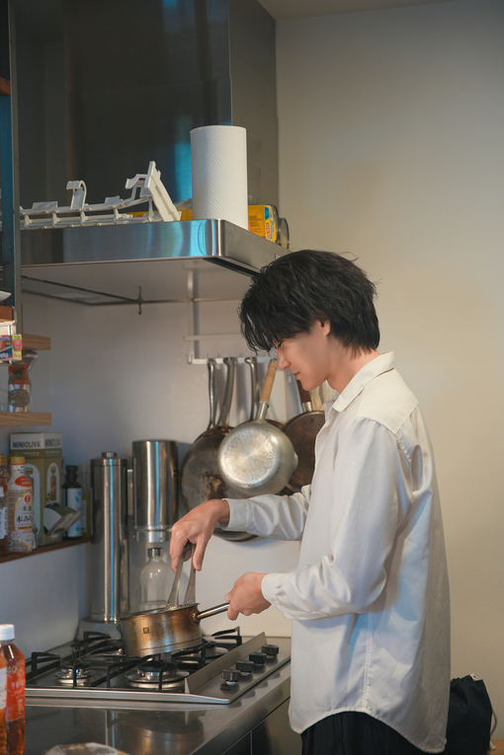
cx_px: 252
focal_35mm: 65
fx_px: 1365
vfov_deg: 31.0
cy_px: 378
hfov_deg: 20.9
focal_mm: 65
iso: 800
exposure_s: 1/125
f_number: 2.8
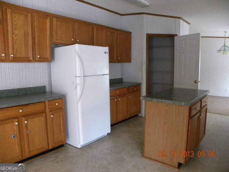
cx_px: 114
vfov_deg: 53.1
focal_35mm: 26
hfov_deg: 67.3
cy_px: 86
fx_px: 172
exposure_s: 1/55.1
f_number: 2.8
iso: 400
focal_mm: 4.6
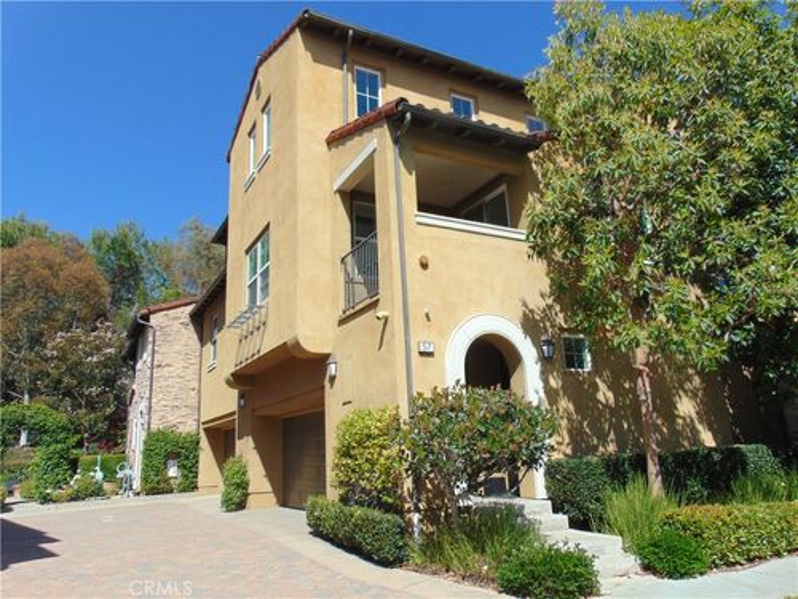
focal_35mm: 25
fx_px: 576
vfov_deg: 54.9
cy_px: 300
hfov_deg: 69.4
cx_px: 399
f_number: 7.7
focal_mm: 4.5
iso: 80
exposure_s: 1/200
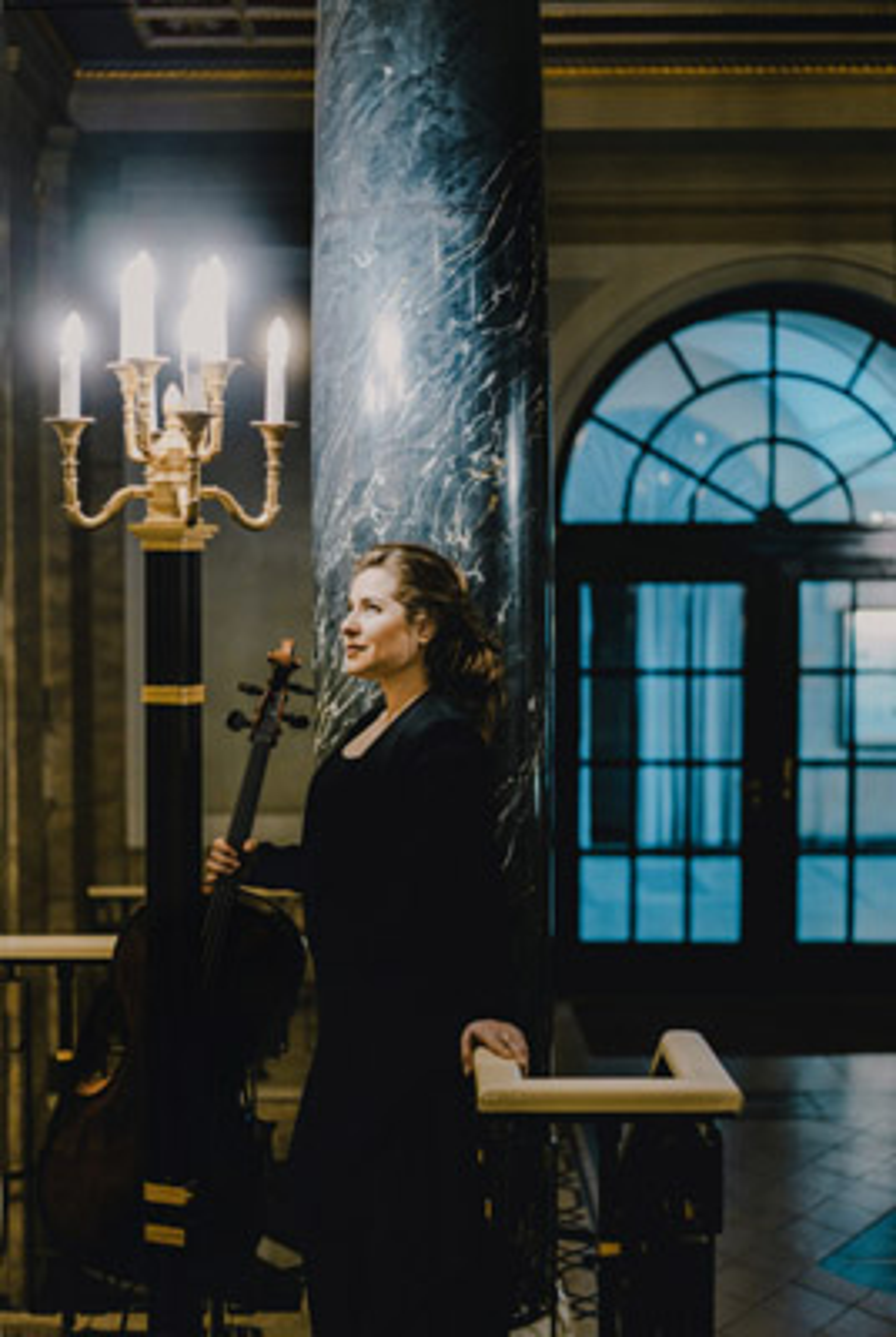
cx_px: 448
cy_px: 668
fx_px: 2046
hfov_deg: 24.7
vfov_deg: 36.2
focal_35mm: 55
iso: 500
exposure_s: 1/60
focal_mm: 55
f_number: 2
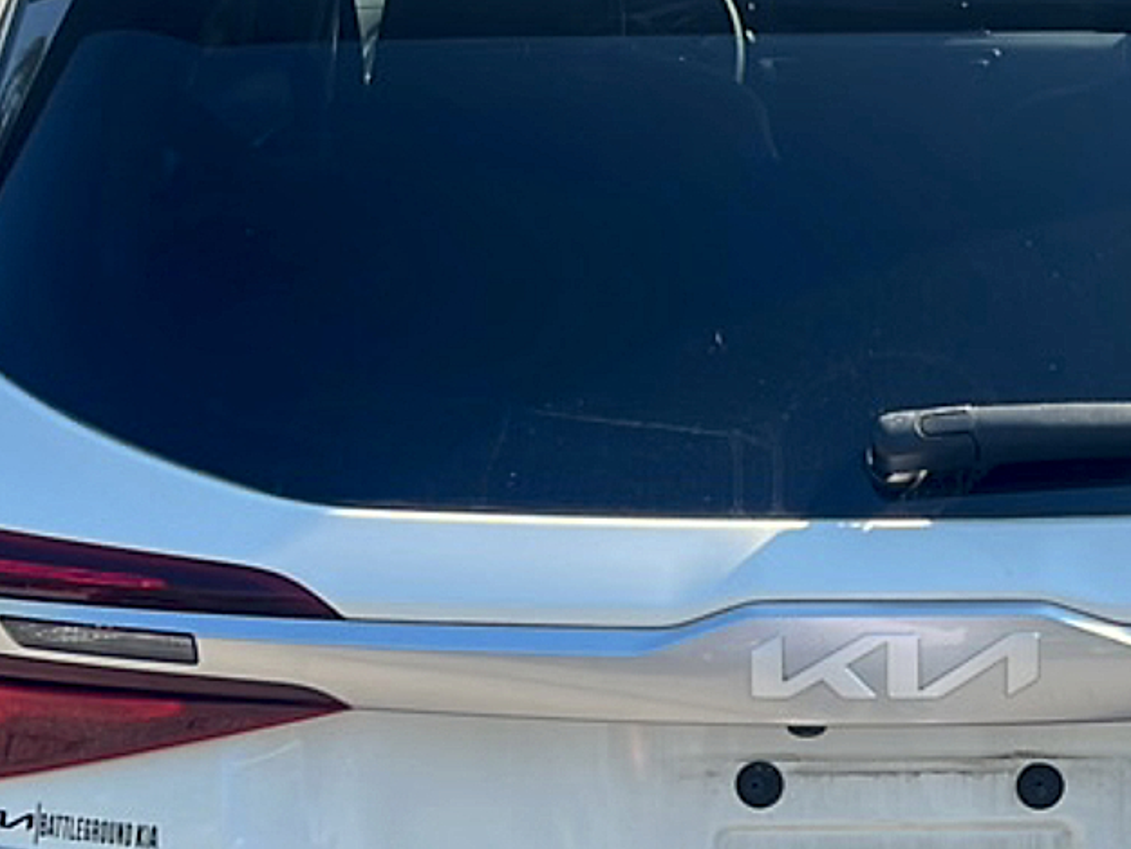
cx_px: 920
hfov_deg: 27.5
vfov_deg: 21.1
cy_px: 638
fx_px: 2255
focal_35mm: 69
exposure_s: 1/1838
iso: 64
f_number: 1.5
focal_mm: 5.7
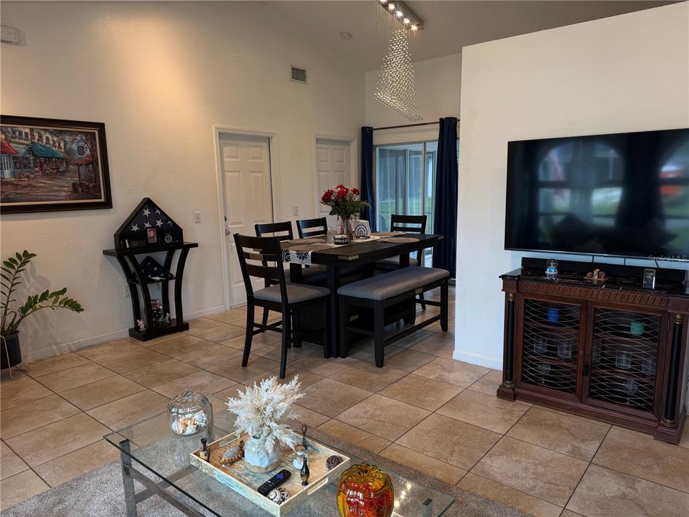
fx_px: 478
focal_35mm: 24
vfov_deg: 56.8
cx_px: 344
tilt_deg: -7.8
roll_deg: +2.0
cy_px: 258
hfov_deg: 71.6
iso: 80
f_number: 1.78
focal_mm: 6.76
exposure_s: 1/120
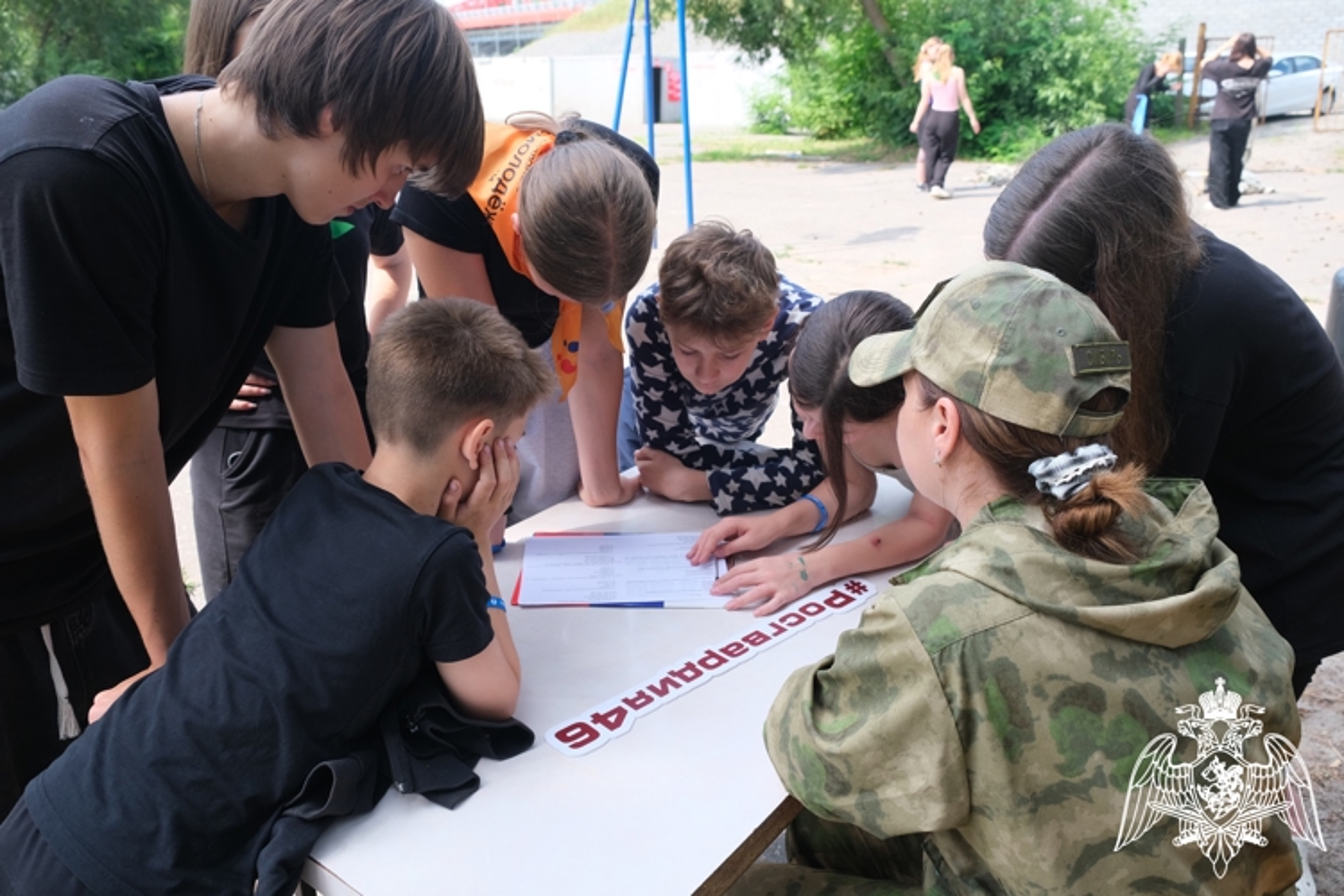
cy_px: 448
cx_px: 672
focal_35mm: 27
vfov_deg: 47.9
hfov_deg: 67.4
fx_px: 1008
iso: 320
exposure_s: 1/180
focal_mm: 18
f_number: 5
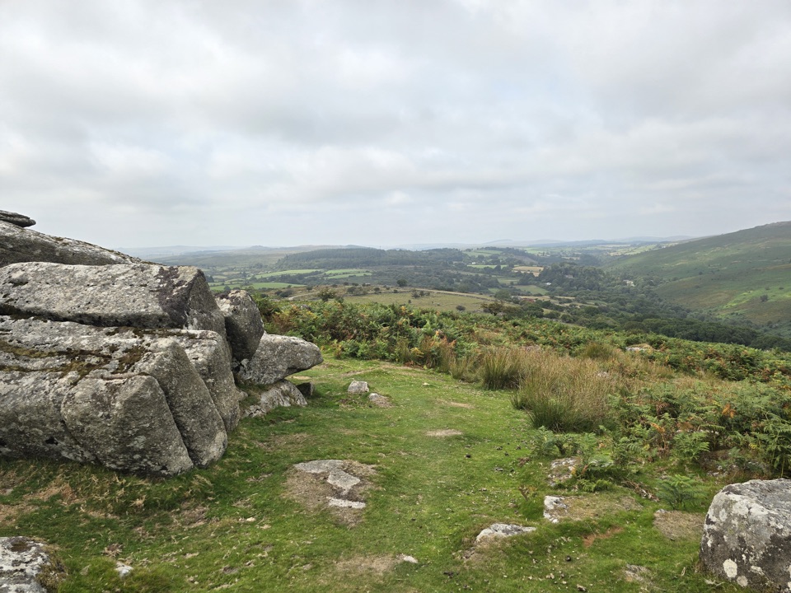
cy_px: 296
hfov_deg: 73.9
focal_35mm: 23
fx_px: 526
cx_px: 396
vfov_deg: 58.9
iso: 12
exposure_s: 1/611
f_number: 1.7
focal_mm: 6.3
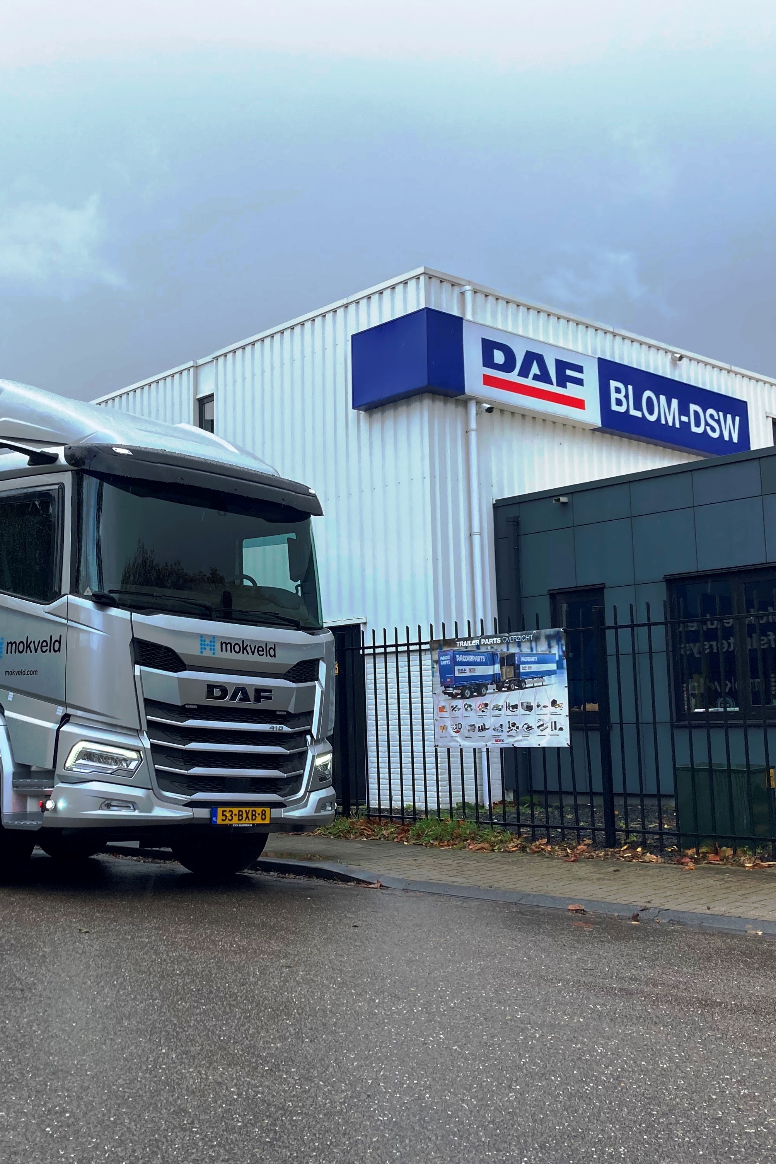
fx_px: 1261
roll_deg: +0.7
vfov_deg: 49.6
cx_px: 181
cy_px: 583
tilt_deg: +8.6
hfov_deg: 33.4
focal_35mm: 39
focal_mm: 3.99
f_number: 1.8
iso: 20
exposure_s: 1/376
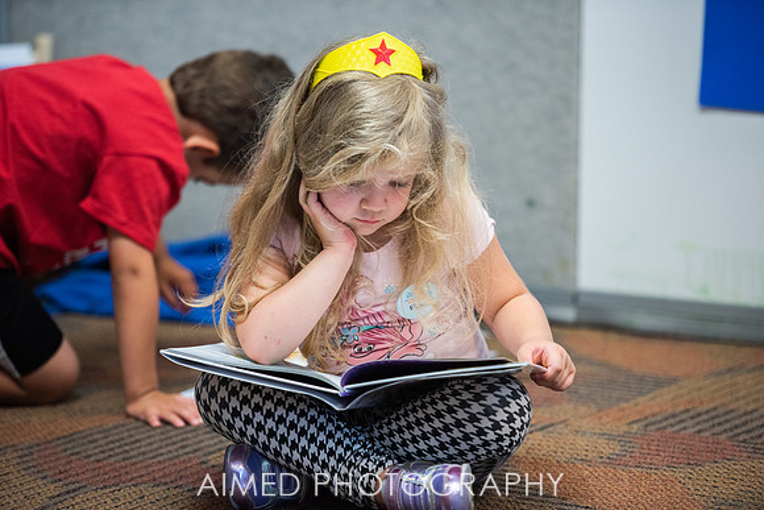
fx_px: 3608
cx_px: 382
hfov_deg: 12.1
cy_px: 255
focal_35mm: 170
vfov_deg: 8.1
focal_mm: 170
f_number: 2.8
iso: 800
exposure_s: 1/250
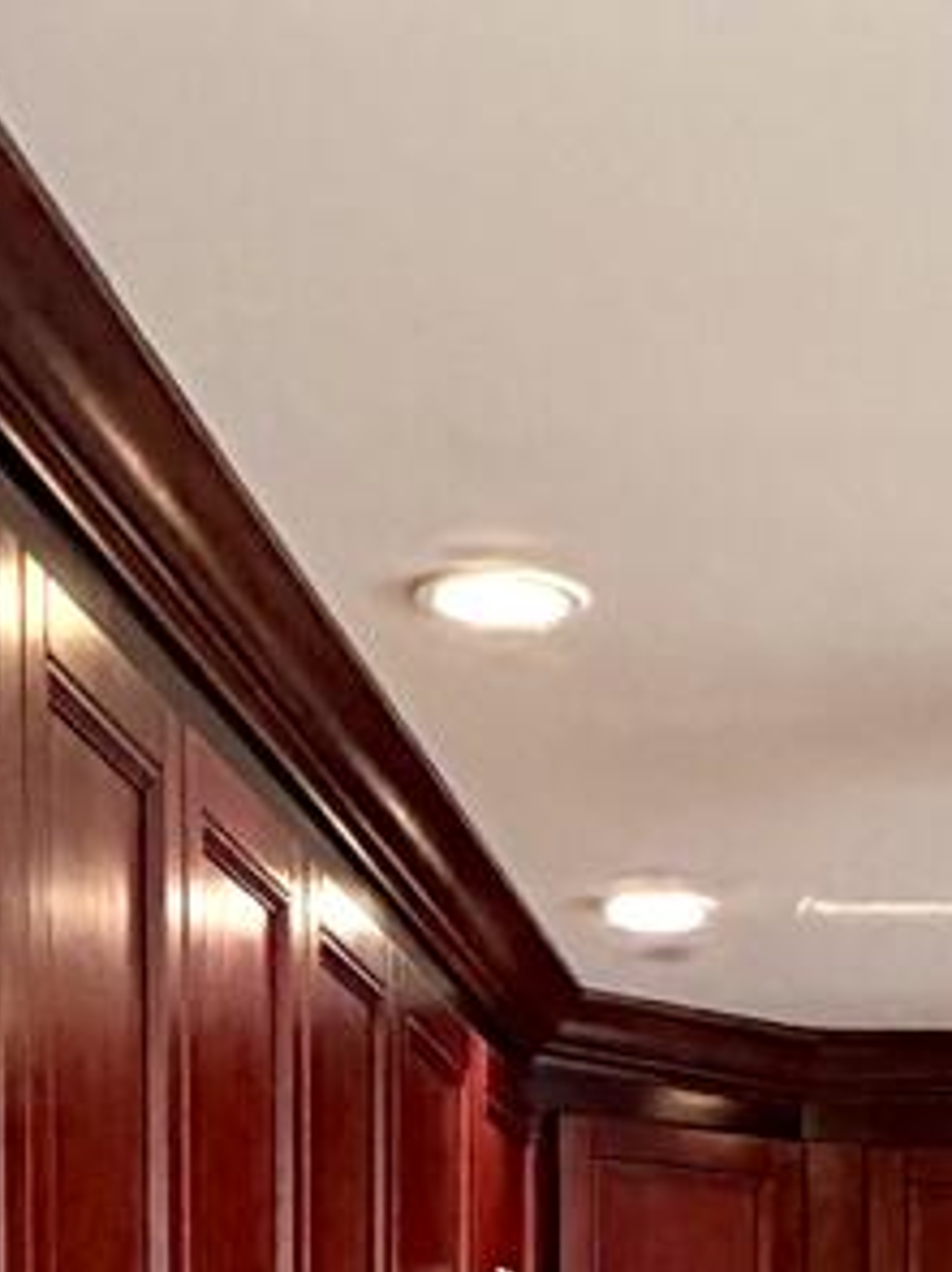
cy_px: 1828
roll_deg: -0.8
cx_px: 1094
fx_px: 3486
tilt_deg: -3.8
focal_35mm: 95
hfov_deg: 15.1
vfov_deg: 18.6
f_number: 2.2
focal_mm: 2.22
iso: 250
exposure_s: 1/120
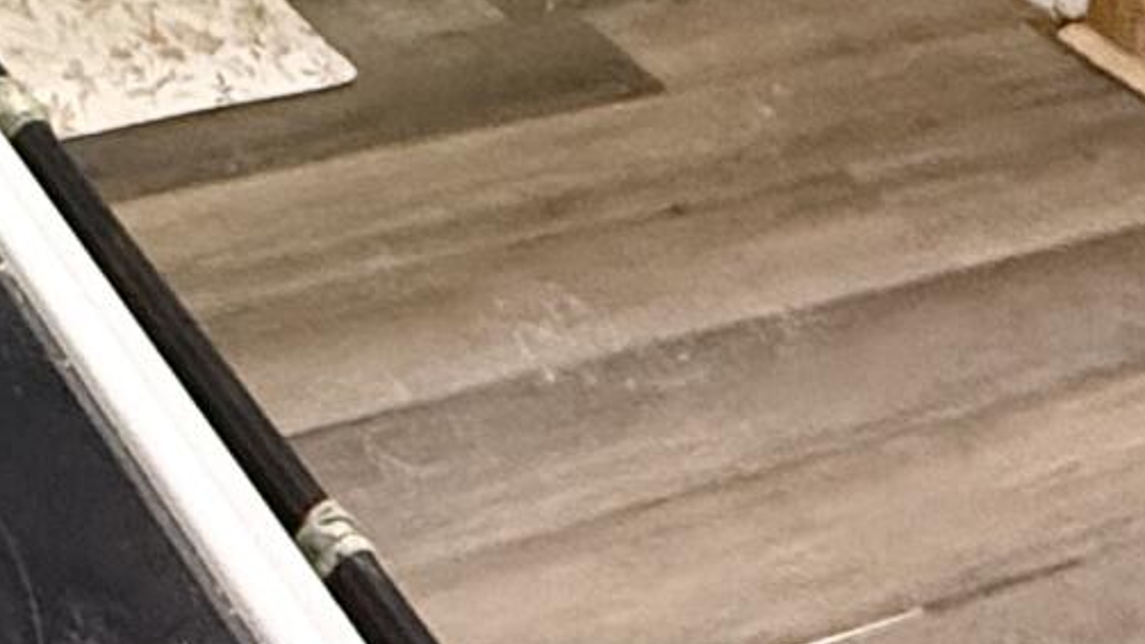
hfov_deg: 22.2
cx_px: -89
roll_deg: -3.6
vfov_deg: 11.3
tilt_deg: -12.9
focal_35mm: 91
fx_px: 2763
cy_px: -844
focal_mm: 2.22
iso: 800
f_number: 2.2
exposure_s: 1/60
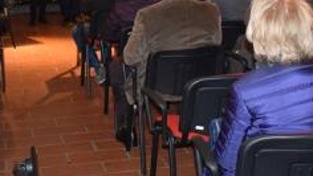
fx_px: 598
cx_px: 156
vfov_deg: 16.3
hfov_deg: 29.3
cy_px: -12
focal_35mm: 72
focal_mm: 18
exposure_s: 1/60
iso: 3200
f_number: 3.5
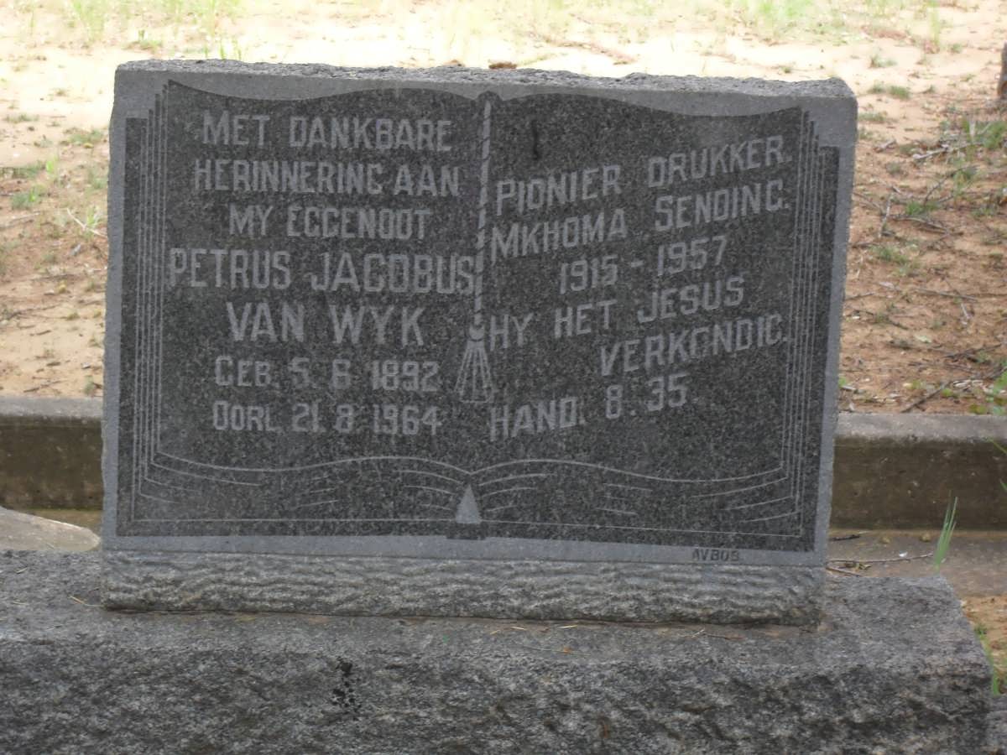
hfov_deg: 22.0
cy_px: 378
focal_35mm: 89
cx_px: 504
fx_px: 2589
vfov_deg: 16.6
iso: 160
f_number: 5.5
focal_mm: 15.7
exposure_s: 1/60
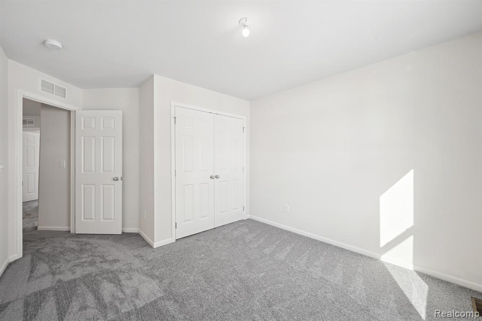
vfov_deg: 81.2
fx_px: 187
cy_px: 160
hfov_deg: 104.2
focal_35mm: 14
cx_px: 241
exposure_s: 1/3.33
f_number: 9
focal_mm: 14
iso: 64
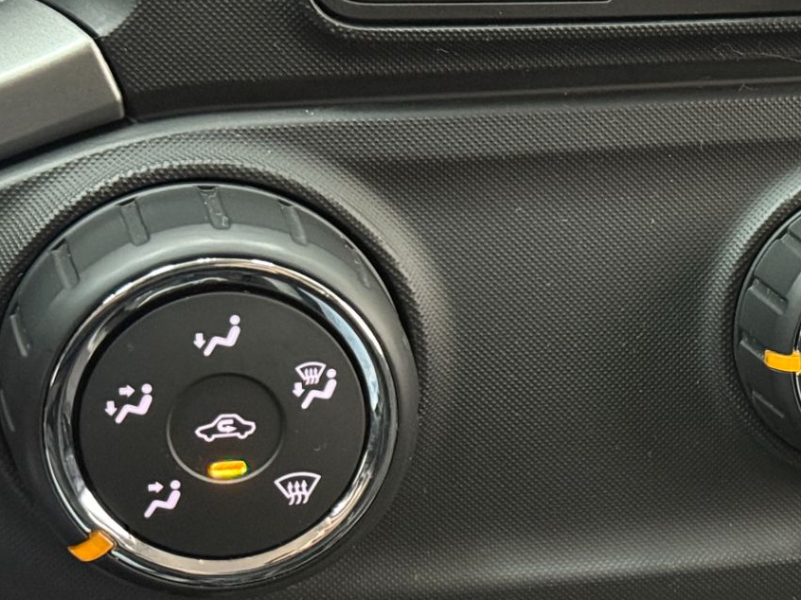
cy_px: 427
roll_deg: -6.4
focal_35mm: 109
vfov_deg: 13.5
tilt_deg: -32.4
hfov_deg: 17.6
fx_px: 2521
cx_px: 832
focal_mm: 6.76
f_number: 1.78
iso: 640
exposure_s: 1/20
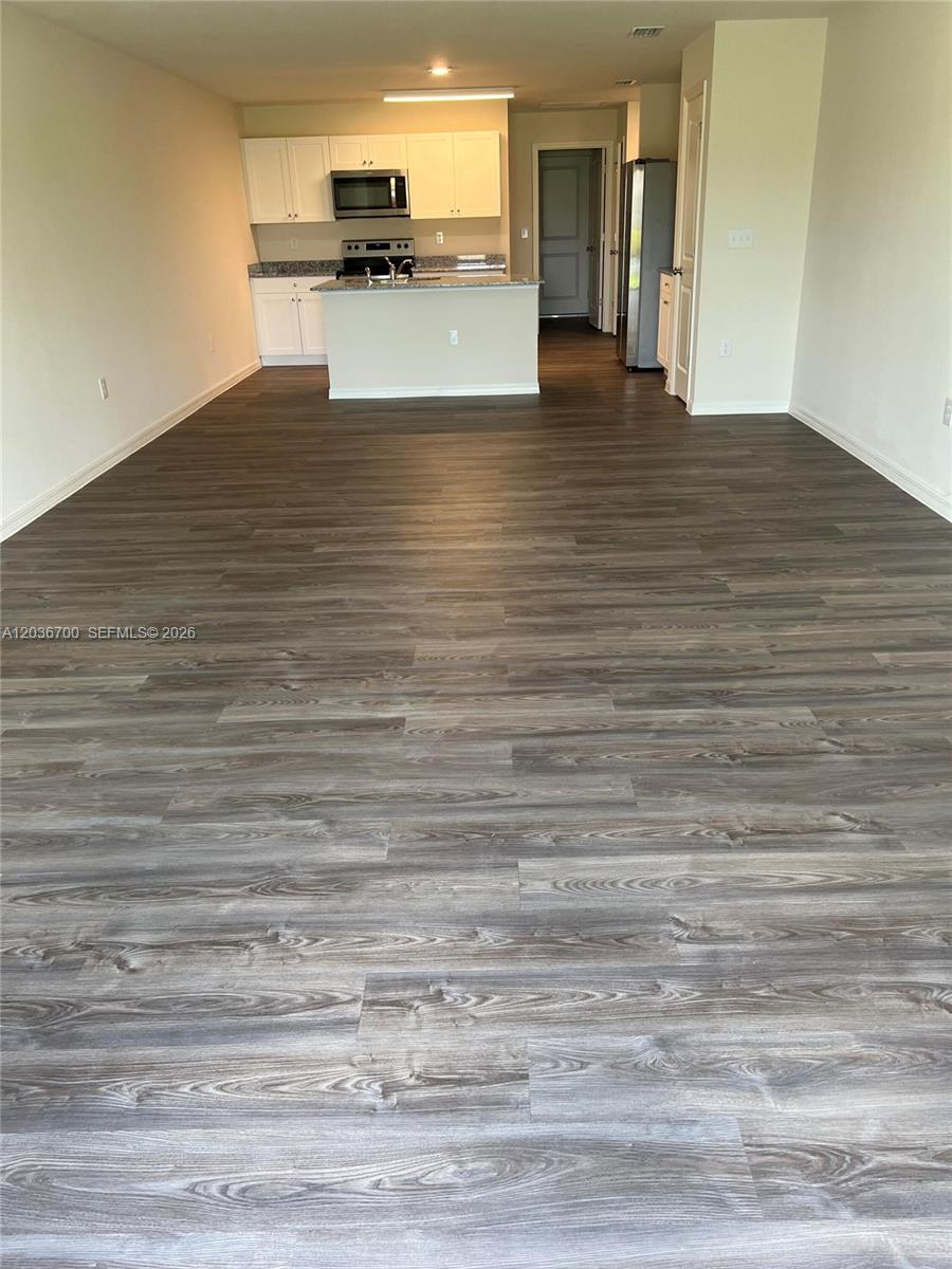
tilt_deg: -22.5
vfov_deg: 67.3
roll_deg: +1.8
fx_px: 953
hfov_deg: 53.1
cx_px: 476
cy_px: 634
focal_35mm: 26
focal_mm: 5.7
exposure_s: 1/120
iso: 125
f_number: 1.5
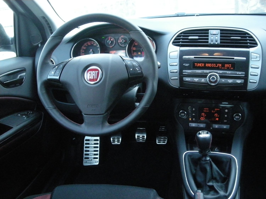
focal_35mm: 35
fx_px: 269
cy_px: 100
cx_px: 133
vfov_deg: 40.7
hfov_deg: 52.6
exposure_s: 1/96.7
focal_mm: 5.7
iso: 800
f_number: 2.8
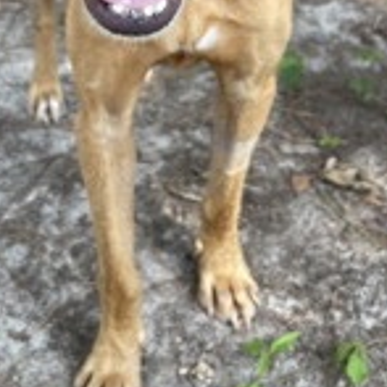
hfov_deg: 27.1
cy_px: -42
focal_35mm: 63
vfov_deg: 25.3
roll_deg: -3.0
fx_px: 797
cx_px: 125
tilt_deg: -23.3
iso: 32
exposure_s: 1/356
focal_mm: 5.1
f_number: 1.6
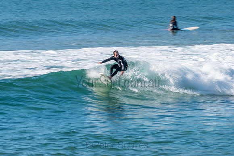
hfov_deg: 3.4
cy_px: 76
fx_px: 3891
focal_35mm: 599
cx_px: 120
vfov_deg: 2.3
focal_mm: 500
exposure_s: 1/20
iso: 31
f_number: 22
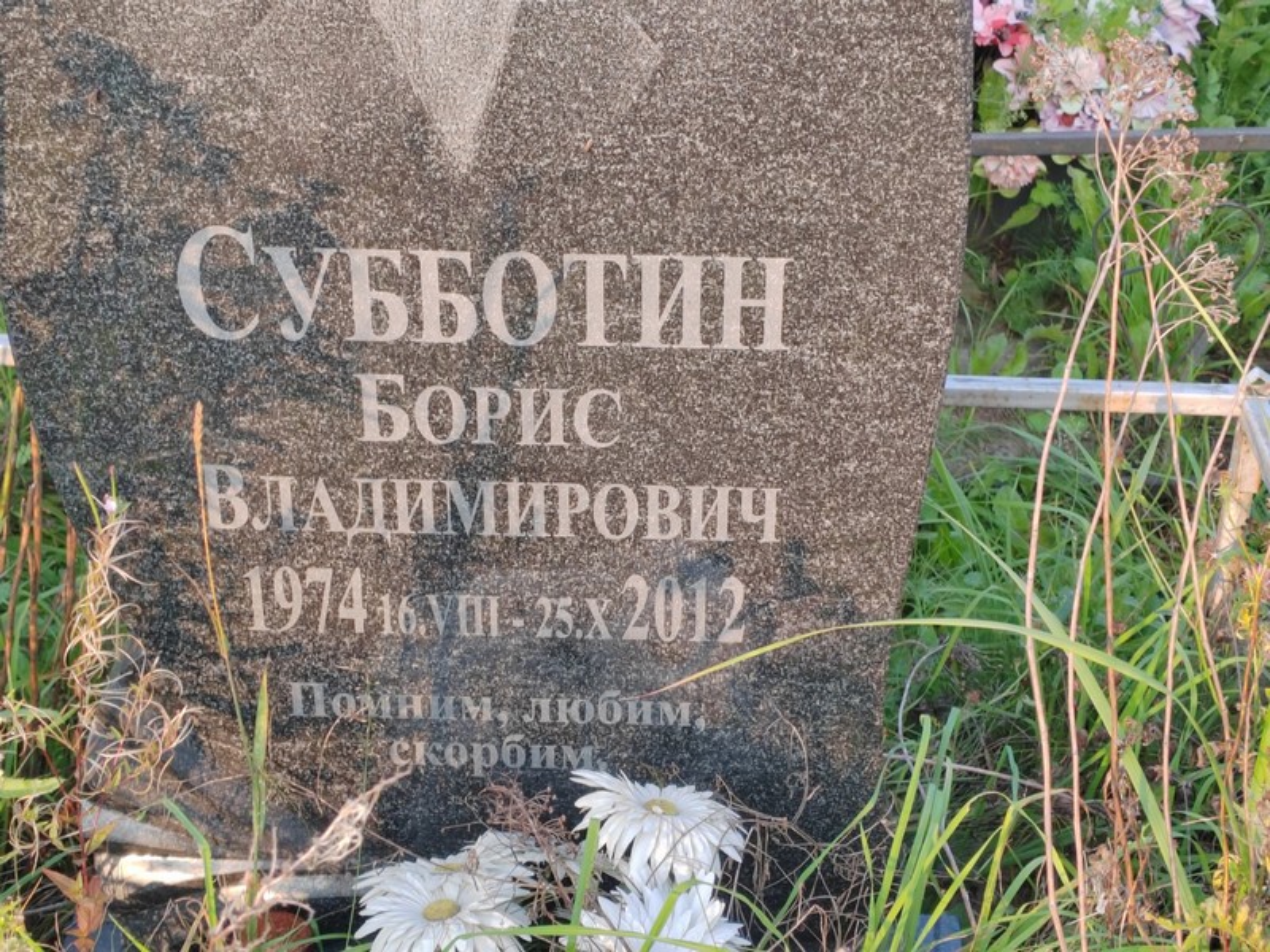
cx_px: 635
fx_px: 2311
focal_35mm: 63
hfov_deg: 30.7
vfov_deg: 23.3
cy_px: 476
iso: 100
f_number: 1.9
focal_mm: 5.52
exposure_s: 1/130
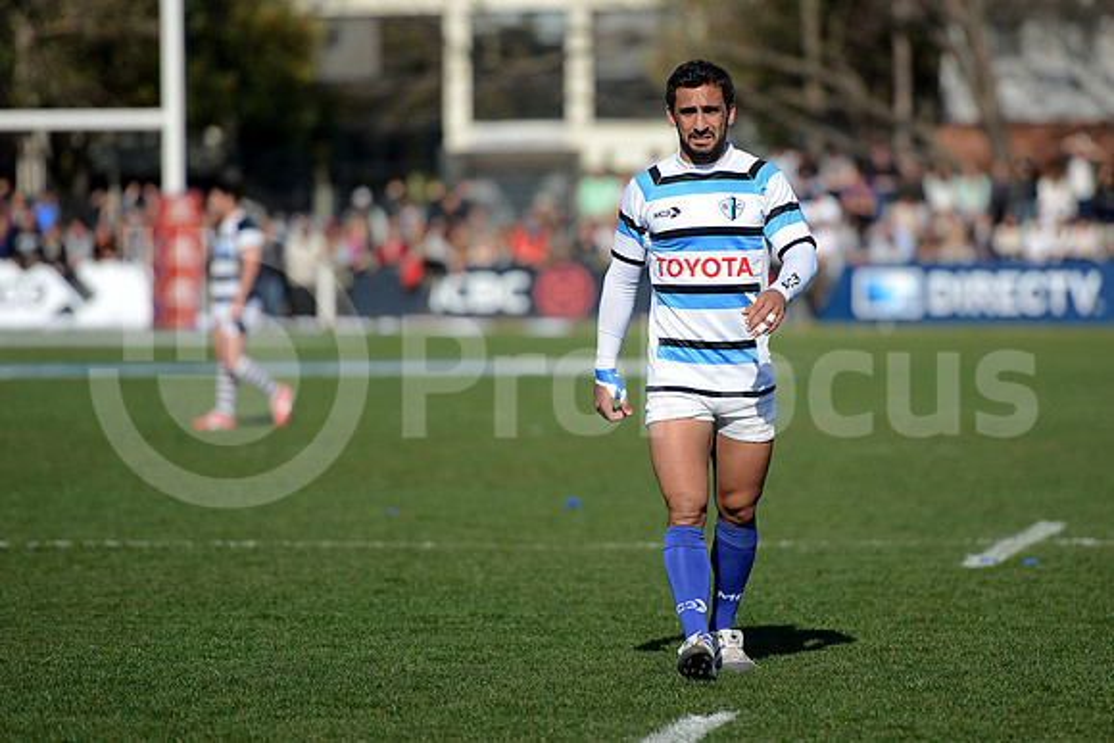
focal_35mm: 195
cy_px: 372
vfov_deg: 7.0
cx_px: 557
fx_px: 6035
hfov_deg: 10.5
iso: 250
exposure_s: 1/2500
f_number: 2.8
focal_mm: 195
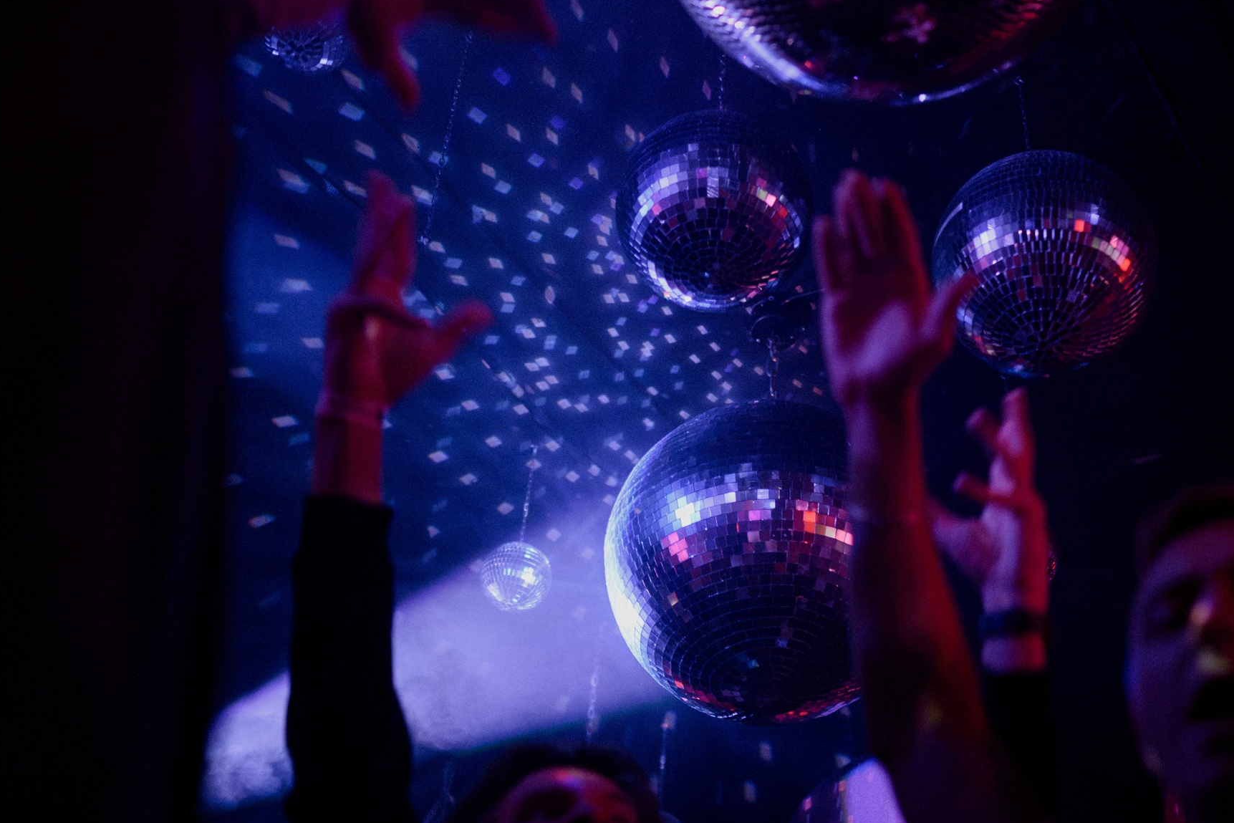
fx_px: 1782
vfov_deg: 25.9
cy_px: 550
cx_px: 849
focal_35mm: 52
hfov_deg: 37.7
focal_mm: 35
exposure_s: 1/250
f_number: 1.8
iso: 8000
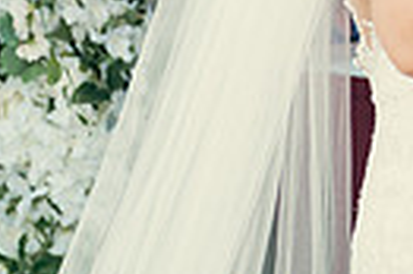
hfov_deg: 6.5
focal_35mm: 311
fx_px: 3563
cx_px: 684
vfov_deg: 4.4
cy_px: -228
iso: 320
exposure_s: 1/250
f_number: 3.5
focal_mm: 70
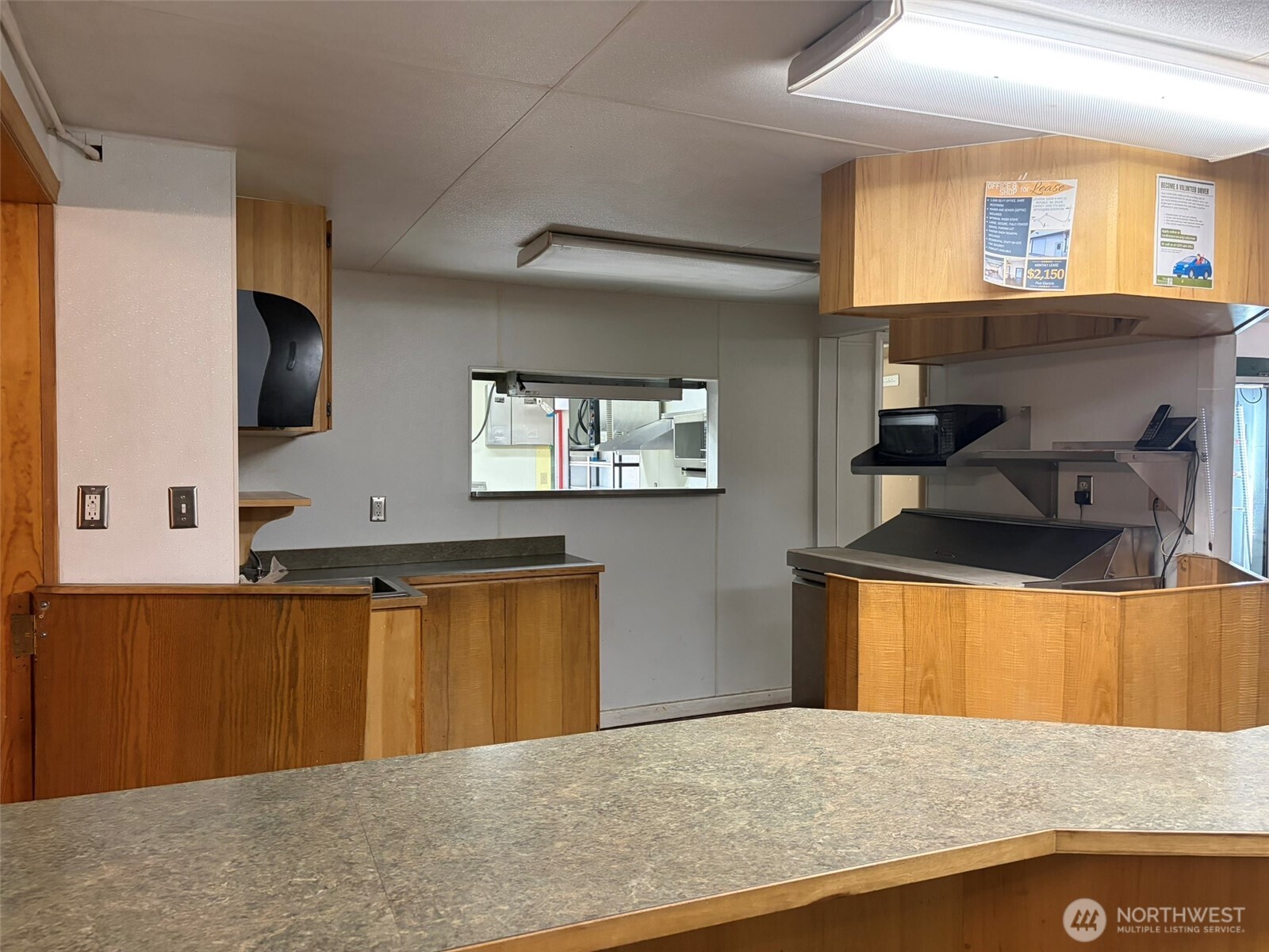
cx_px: 634
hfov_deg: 67.3
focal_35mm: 26
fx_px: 953
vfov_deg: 53.1
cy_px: 476
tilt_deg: +0.1
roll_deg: +0.9
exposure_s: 1/60
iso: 320
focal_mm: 5.96
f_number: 1.6
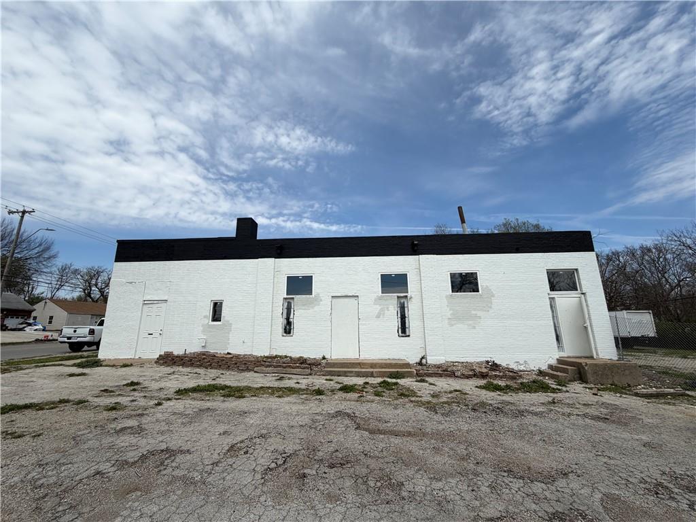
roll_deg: +1.2
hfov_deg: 102.1
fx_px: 281
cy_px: 261
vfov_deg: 85.7
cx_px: 348
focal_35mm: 14
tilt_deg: +13.3
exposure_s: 1/1368
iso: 20
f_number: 2.2
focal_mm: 2.22
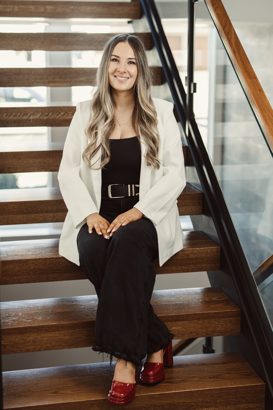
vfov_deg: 39.6
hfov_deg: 27.0
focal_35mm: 50
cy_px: 205
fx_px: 569
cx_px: 136
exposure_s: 1/160
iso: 100
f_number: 1.8
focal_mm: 50
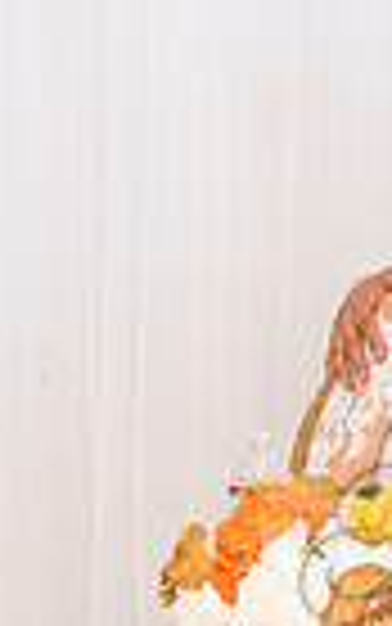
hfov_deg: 7.6
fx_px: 2920
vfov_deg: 12.1
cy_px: 574
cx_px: 509
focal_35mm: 171
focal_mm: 29
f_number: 2.8
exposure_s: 1/80
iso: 640
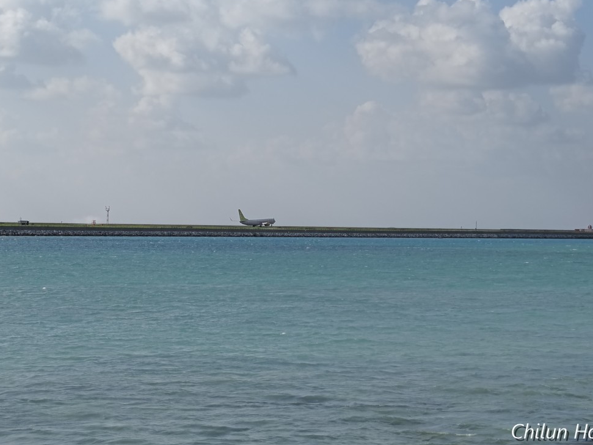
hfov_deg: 20.2
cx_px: 299
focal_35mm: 97
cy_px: 219
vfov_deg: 15.2
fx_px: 1661
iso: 50
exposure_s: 1/997
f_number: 1.7
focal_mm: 6.07
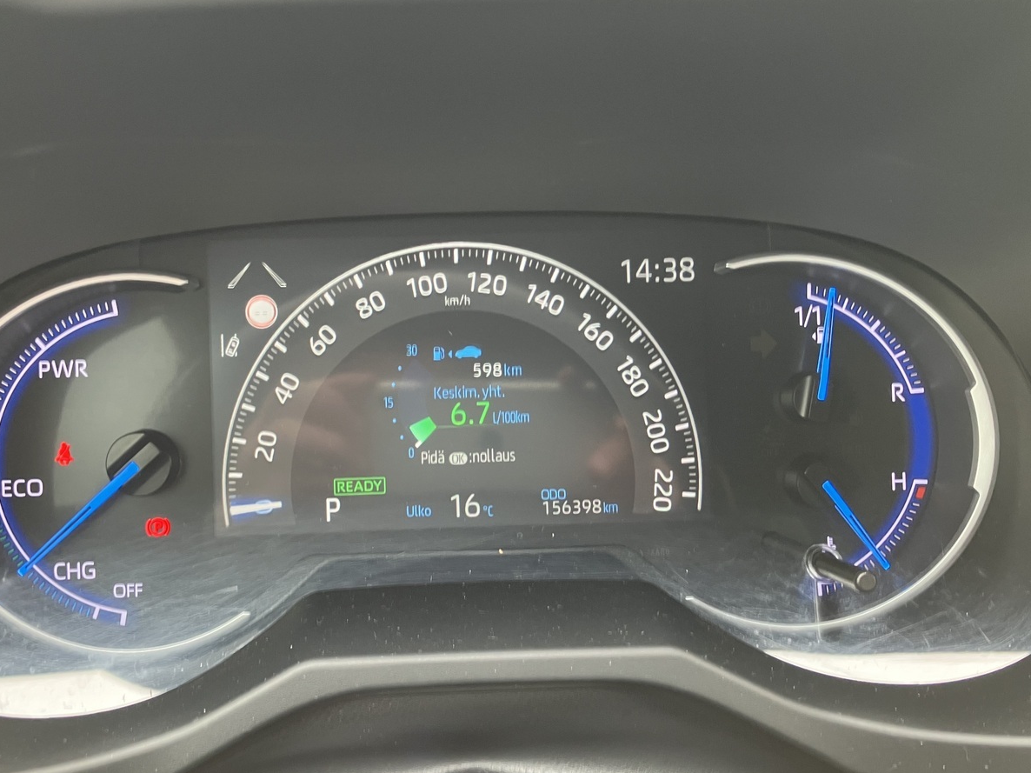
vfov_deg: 41.8
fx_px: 1012
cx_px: 426
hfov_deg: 53.7
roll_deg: -0.2
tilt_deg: -21.4
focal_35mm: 34
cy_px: 396
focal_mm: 3.99
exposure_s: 1/49
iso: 80
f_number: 1.8
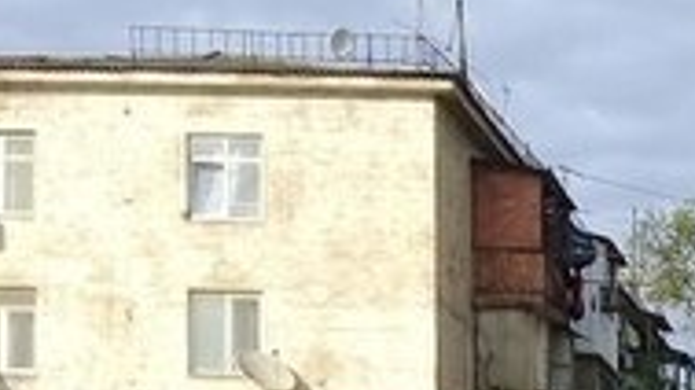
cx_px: 1070
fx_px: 2173
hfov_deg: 16.4
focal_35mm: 118
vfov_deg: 9.5
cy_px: 815
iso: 50
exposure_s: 1/858
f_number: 2.2
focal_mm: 3.3
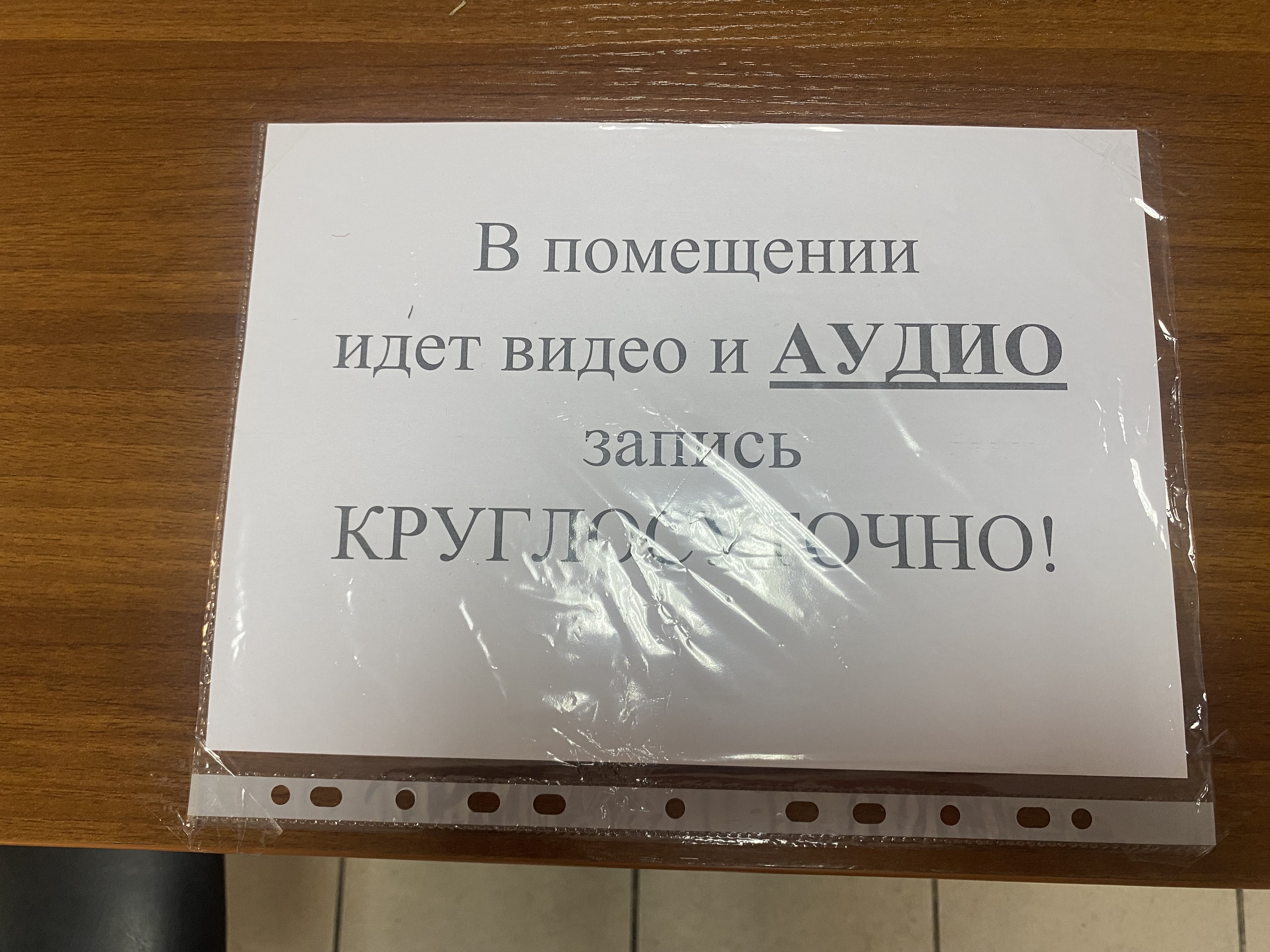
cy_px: 476
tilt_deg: -79.9
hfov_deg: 67.3
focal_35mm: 26
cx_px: 635
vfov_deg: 53.1
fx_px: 954
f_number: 1.8
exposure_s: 1/50
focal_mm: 4.25
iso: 80
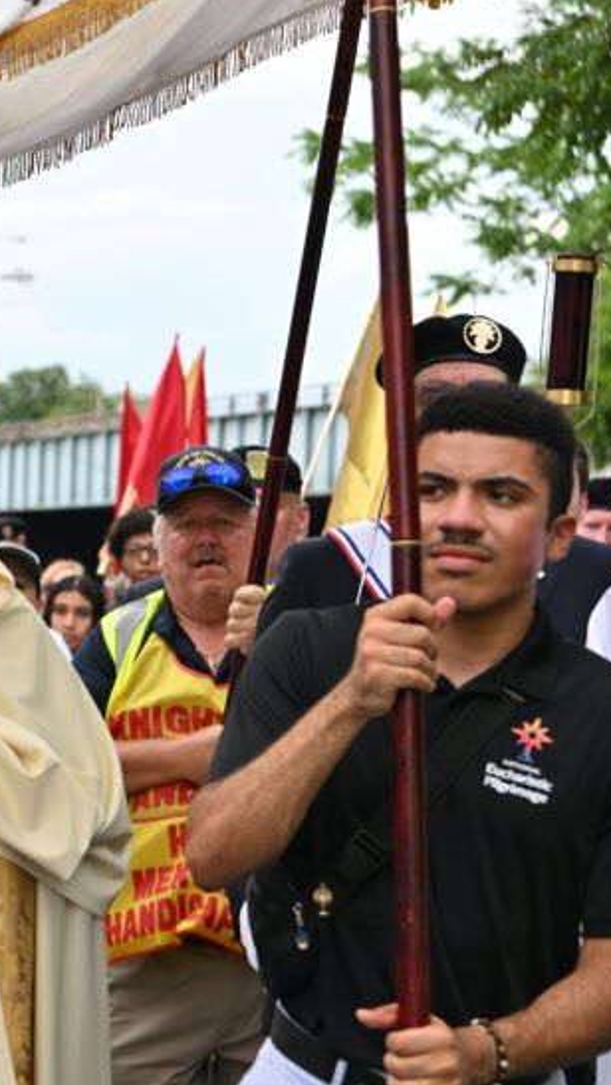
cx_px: -284
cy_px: 608
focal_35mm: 102
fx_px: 2936
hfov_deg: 11.4
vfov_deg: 20.9
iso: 400
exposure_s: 1/640
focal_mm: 52
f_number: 4
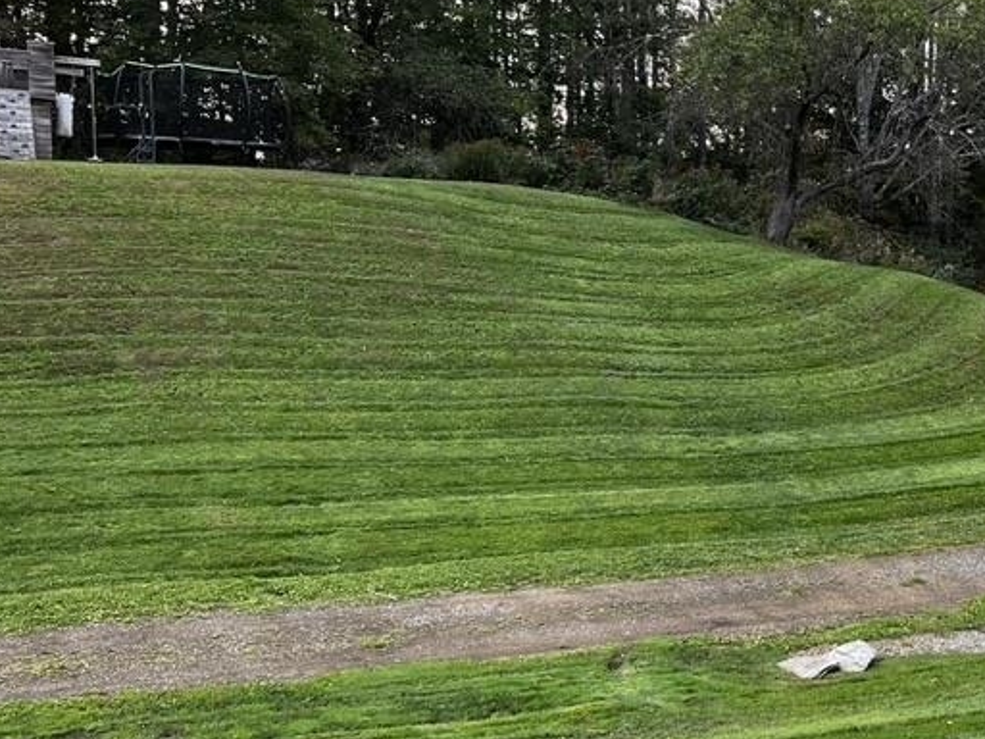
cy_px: 400
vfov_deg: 28.0
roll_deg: -0.4
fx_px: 1480
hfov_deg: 35.1
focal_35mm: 52
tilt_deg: -7.5
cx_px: 852
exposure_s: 1/261
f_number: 1.5
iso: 50
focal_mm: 5.7
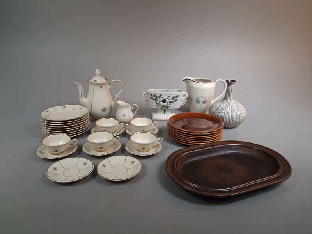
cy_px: 117
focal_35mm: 27
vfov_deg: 51.4
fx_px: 243
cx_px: 156
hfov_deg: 65.3
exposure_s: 1/100
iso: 400
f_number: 1.8
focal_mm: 4
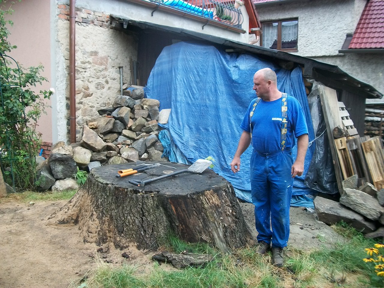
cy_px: 144
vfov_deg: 44.2
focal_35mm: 32
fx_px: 355
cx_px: 192
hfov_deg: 56.8
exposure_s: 1/80
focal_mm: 5.7
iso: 80
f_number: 2.9
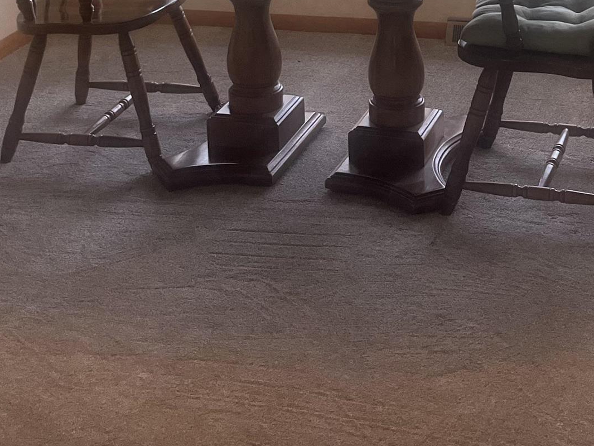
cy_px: -167
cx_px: 363
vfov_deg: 18.1
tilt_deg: -8.9
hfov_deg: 25.9
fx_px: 1287
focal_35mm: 75
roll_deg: +2.9
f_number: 1.6
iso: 64
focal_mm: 5.1
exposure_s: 1/120
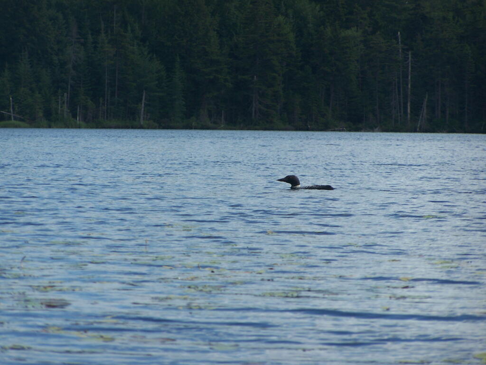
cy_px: 182
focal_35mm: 268
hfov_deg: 7.4
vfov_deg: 5.5
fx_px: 3763
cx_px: 243
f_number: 3.6
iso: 80
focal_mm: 44.4
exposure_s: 1/1000
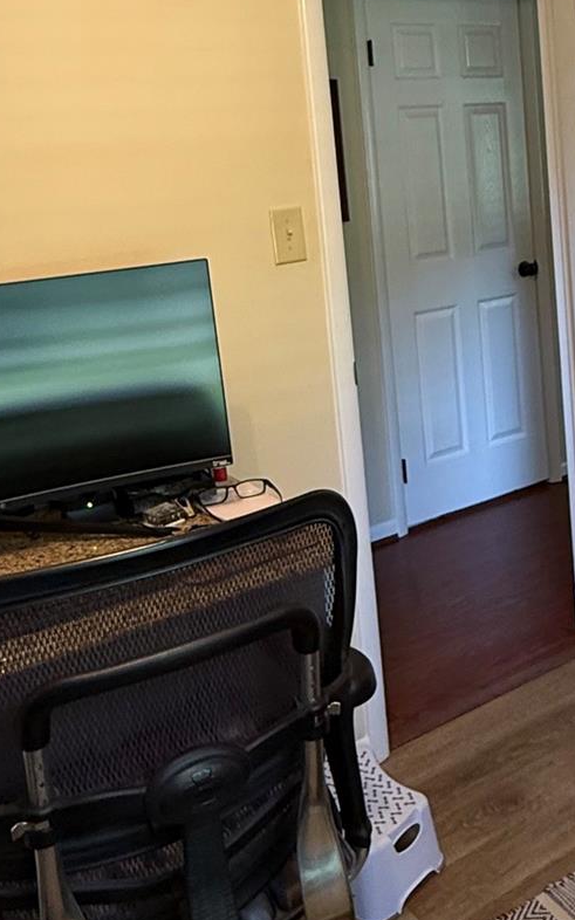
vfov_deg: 62.4
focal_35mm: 29
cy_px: 281
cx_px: 530
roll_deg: +5.1
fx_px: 727
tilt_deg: -4.2
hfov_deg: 39.6
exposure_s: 1/60
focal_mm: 2.22
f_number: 2.2
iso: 250
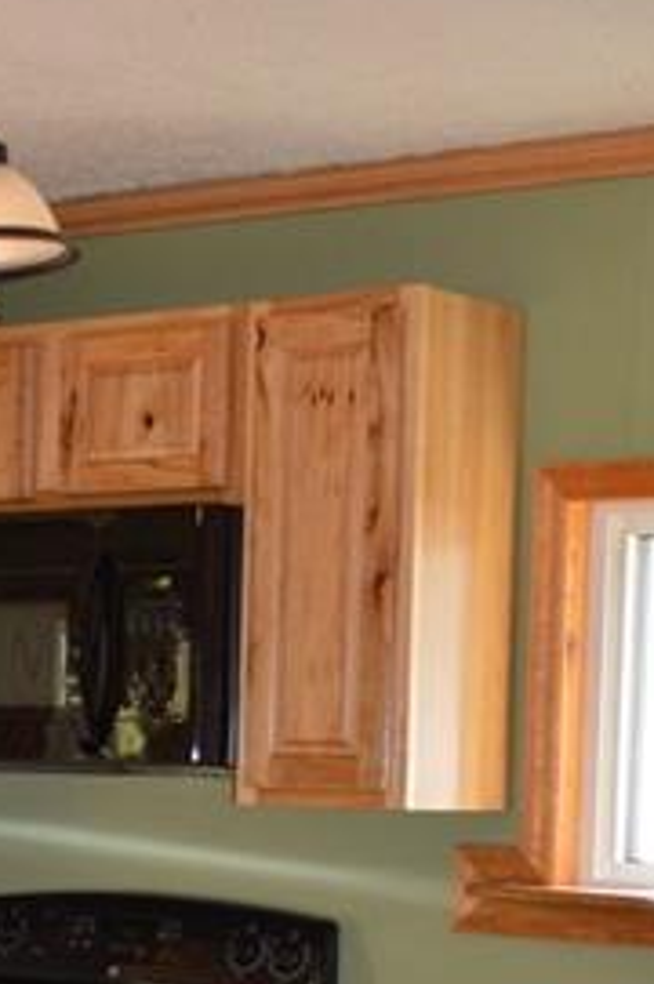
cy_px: 933
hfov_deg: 13.0
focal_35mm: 102
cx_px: -142
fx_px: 2786
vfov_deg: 19.6
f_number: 4
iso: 400
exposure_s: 1/80
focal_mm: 24
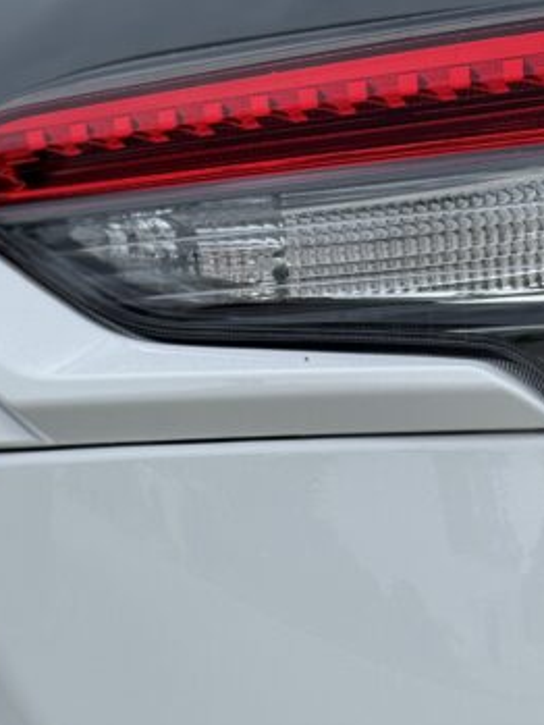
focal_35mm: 110
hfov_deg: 13.4
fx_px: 2303
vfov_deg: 17.3
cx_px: 463
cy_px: 789
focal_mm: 6.86
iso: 64
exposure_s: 1/4608
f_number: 1.78
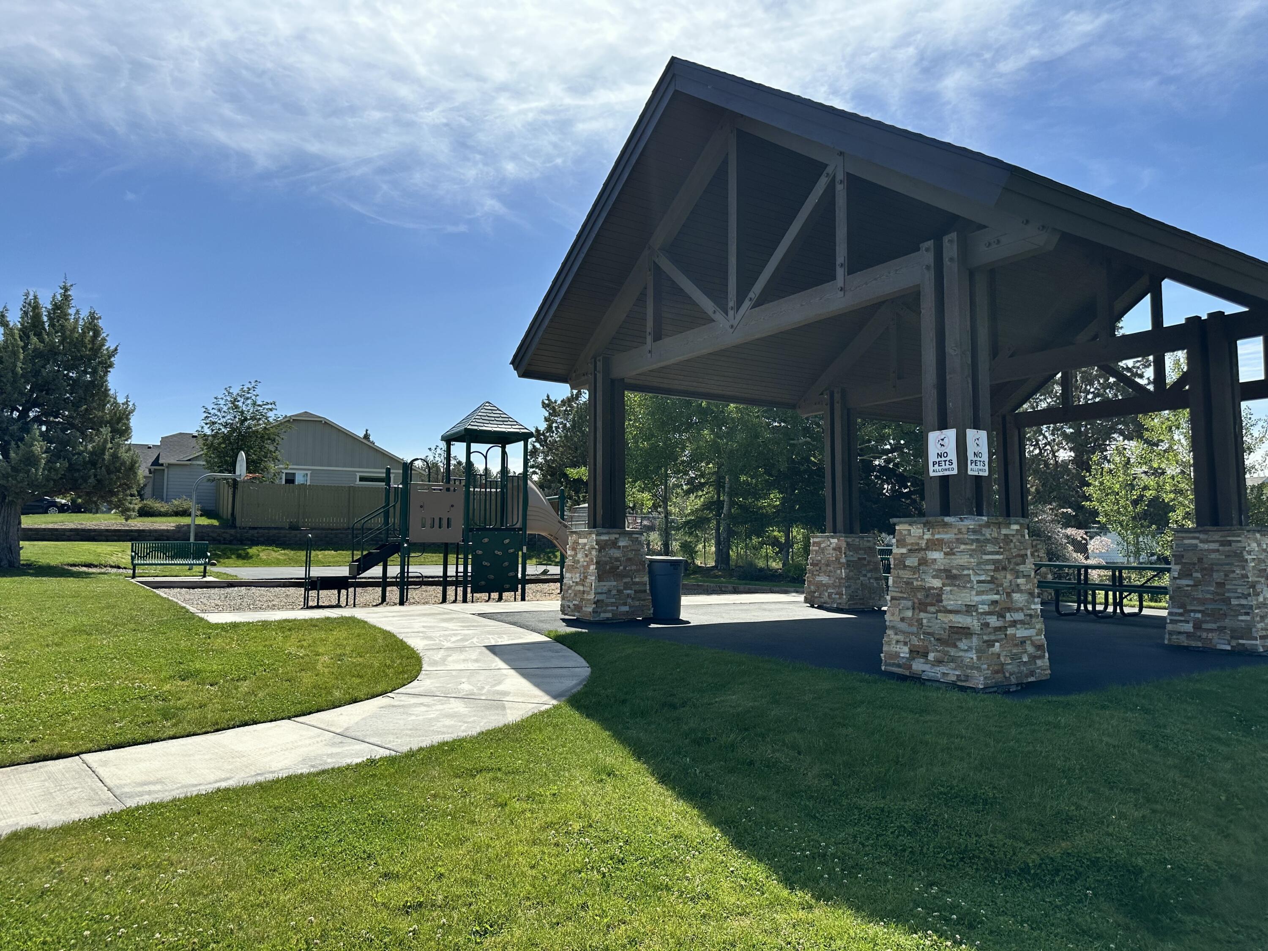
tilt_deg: +6.1
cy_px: 476
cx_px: 634
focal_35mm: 24
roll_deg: -0.4
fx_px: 879
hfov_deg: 71.6
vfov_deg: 56.8
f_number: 1.78
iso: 80
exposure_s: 1/4762
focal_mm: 6.86
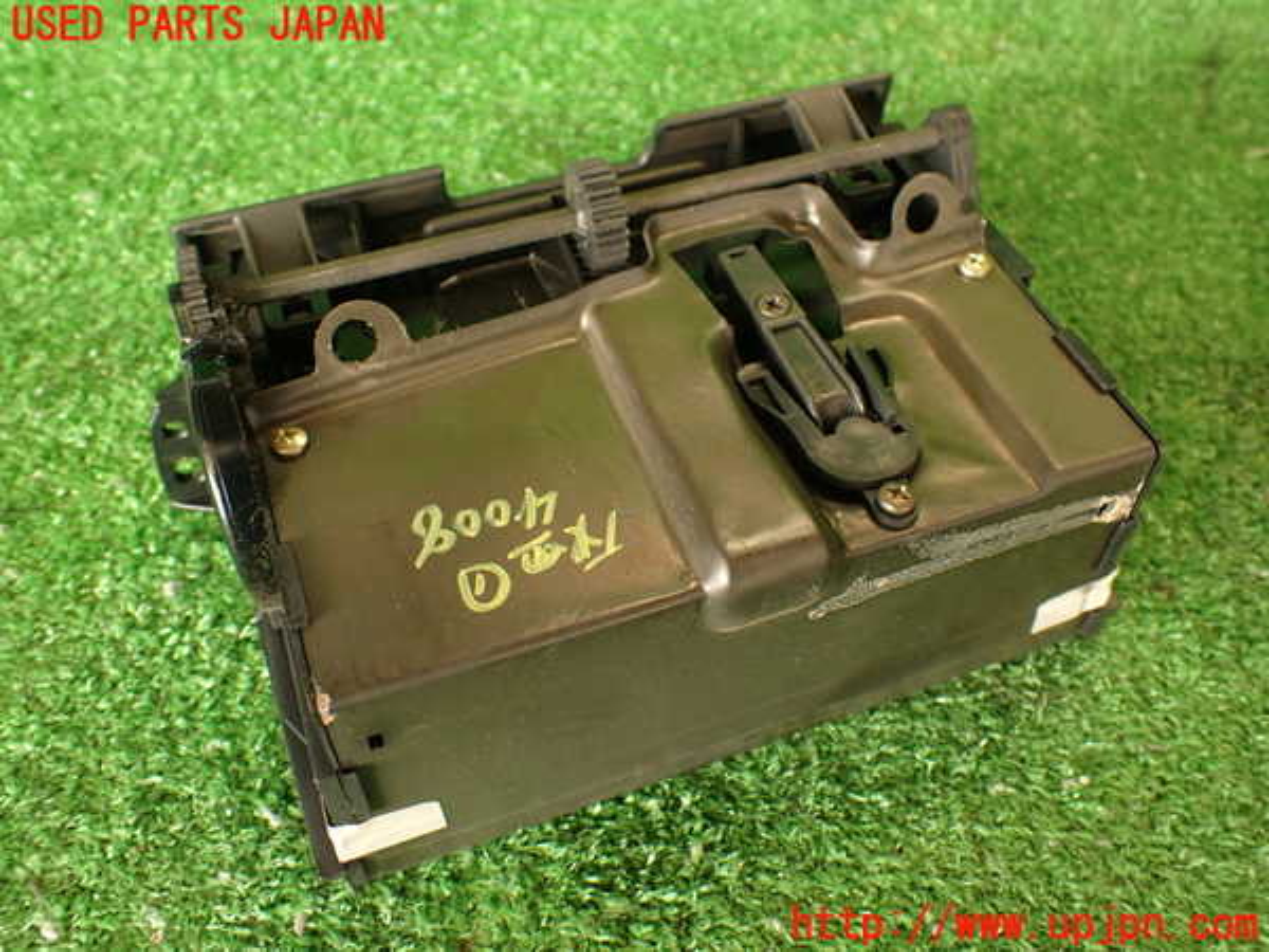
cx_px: 634
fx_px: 1173
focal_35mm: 32
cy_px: 476
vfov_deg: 44.2
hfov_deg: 56.8
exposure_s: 1/30
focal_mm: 5.79
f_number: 2.4
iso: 200
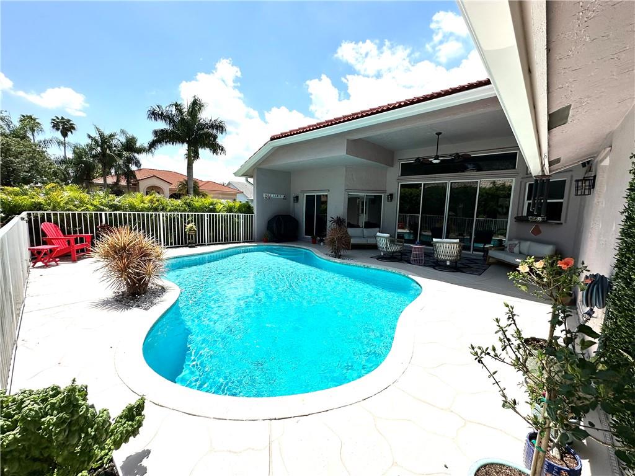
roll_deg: -2.1
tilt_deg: -7.7
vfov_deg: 85.7
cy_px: 238
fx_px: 257
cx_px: 318
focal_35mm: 14
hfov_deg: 102.1
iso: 40
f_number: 2.2
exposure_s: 1/4000
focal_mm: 2.22
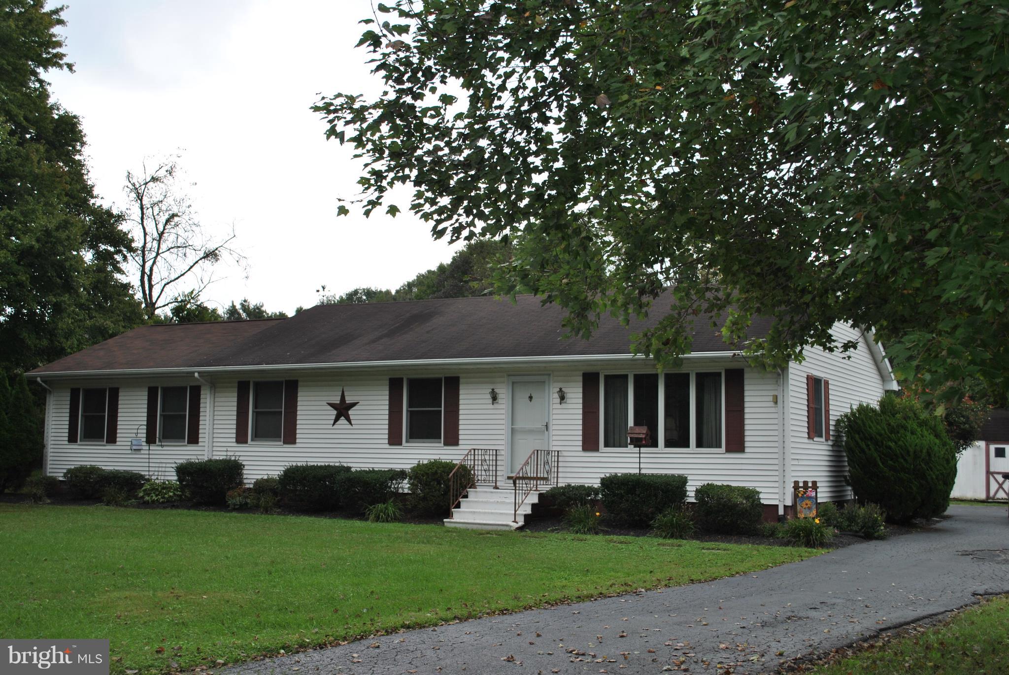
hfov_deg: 46.4
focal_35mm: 42
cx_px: 504
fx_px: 1178
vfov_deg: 32.0
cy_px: 338
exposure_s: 1/200
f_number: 5.6
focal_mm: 28
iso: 100
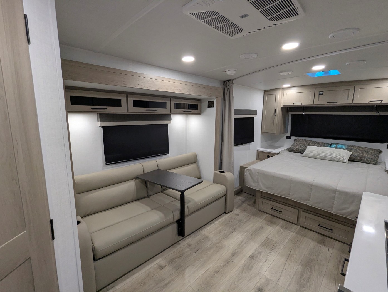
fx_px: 180
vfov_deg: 78.2
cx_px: 194
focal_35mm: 16
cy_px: 146
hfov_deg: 94.4
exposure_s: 1/100
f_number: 2.2
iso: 169
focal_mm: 2.35
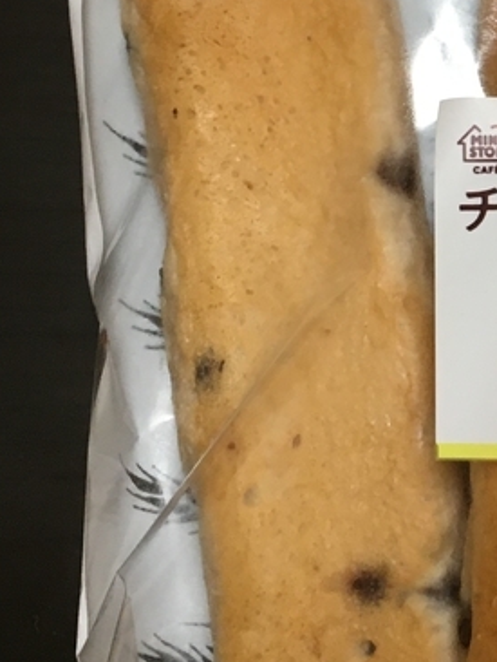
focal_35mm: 95
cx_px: 721
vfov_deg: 20.5
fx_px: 1817
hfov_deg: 14.6
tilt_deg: -79.5
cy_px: 157
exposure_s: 1/30
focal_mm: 4.15
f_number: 2.2
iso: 80
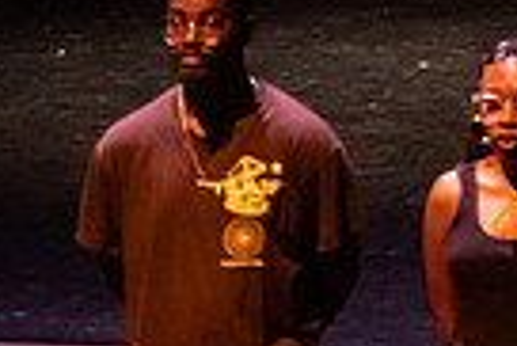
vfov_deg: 4.3
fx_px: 4586
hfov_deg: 6.4
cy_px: -359
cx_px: 833
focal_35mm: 319
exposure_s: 1/200
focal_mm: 75
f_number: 2.8
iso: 4000
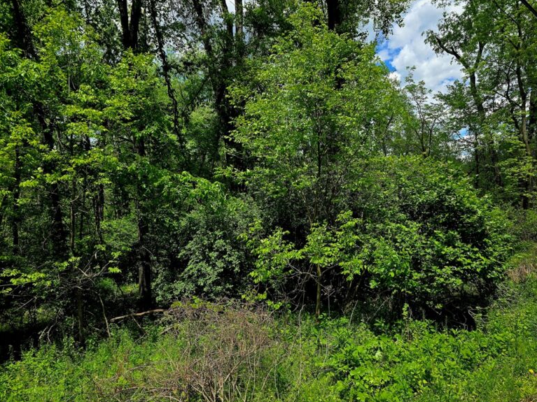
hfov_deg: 71.6
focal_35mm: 24
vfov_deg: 56.8
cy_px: 208
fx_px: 372
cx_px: 268
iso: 12
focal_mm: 6.3
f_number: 1.7
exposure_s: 1/588
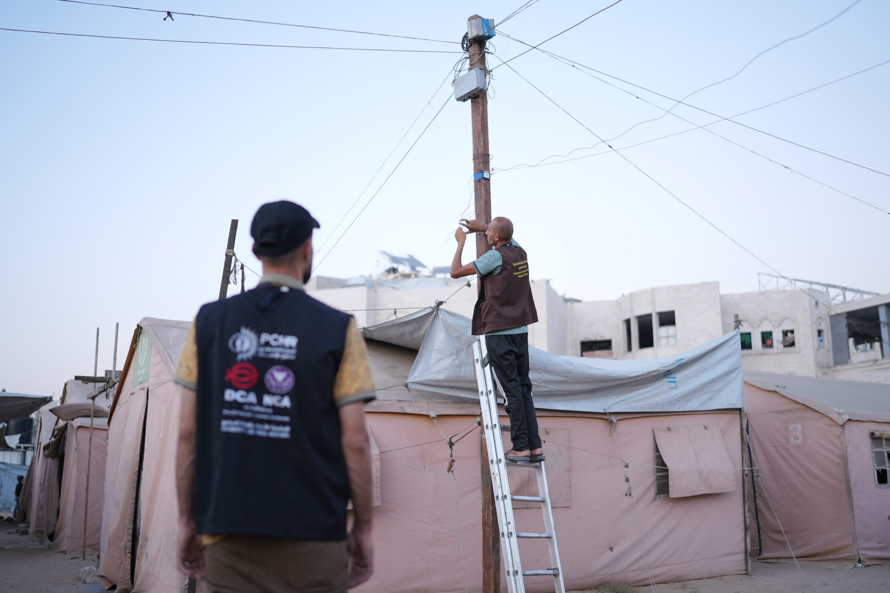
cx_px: 445
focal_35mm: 36
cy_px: 302
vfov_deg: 36.9
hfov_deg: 53.1
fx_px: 890
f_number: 1.4
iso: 200
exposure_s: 1/160
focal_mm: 35
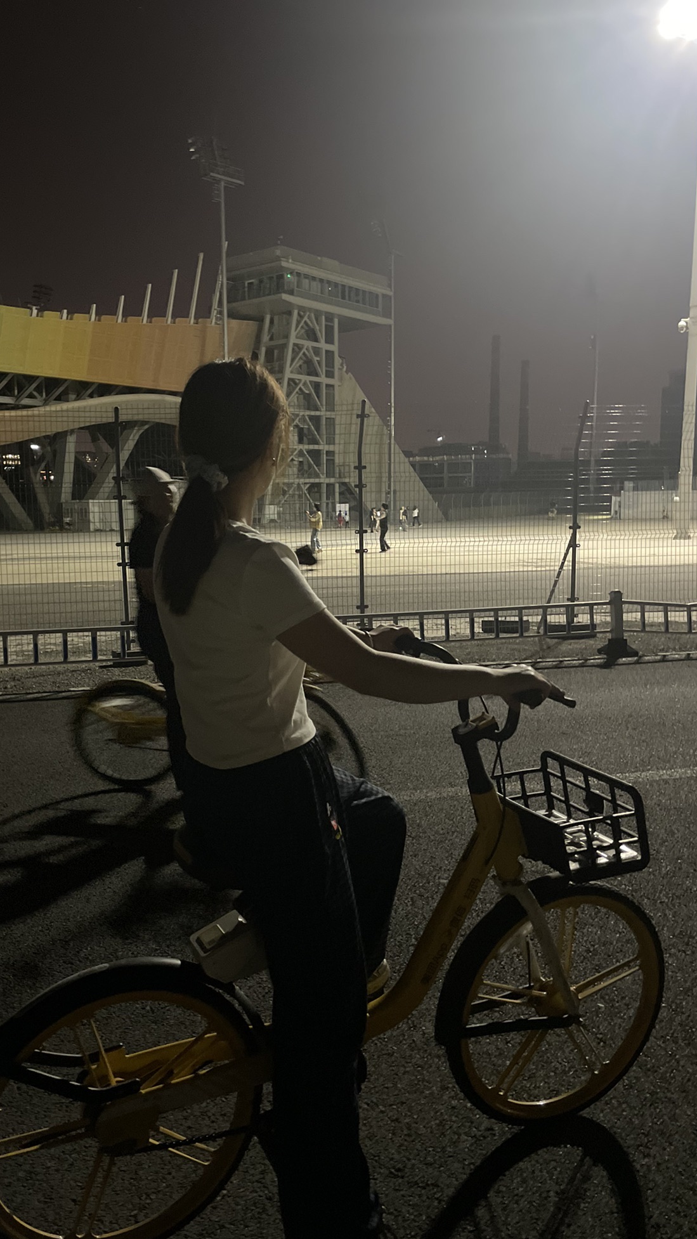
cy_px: 633
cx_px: 242
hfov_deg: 39.8
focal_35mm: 29
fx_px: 953
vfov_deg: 66.1
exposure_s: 1/18
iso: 1000
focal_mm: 4.2
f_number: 1.6
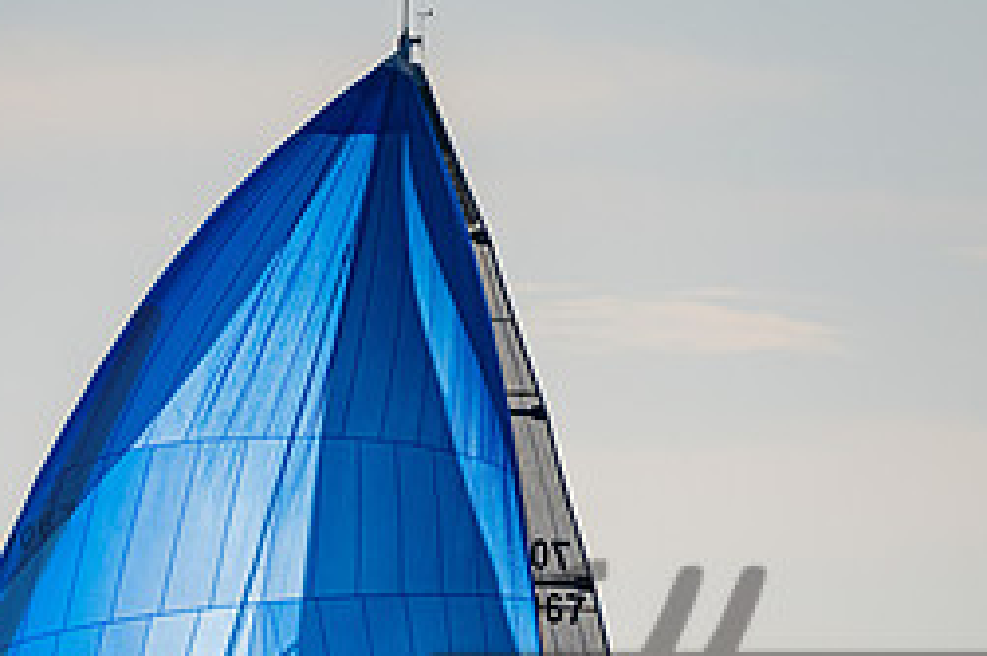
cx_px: 337
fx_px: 28411
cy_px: 816
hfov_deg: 2.0
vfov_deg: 1.3
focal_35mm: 1037
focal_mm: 400
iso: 400
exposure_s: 1/6400
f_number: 5.6
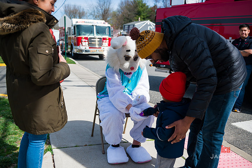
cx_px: 126
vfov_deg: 41.1
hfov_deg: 58.7
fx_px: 224
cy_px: 84
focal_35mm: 32
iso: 200
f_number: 4
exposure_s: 1/3200
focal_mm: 32
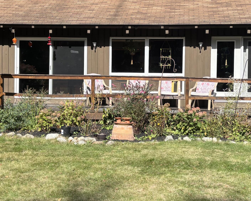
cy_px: 86
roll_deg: -0.6
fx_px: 401
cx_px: 139
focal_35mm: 54
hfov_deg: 34.7
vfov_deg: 28.1
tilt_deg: -1.4
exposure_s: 1/1845
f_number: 1.6
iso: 50
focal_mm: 5.96
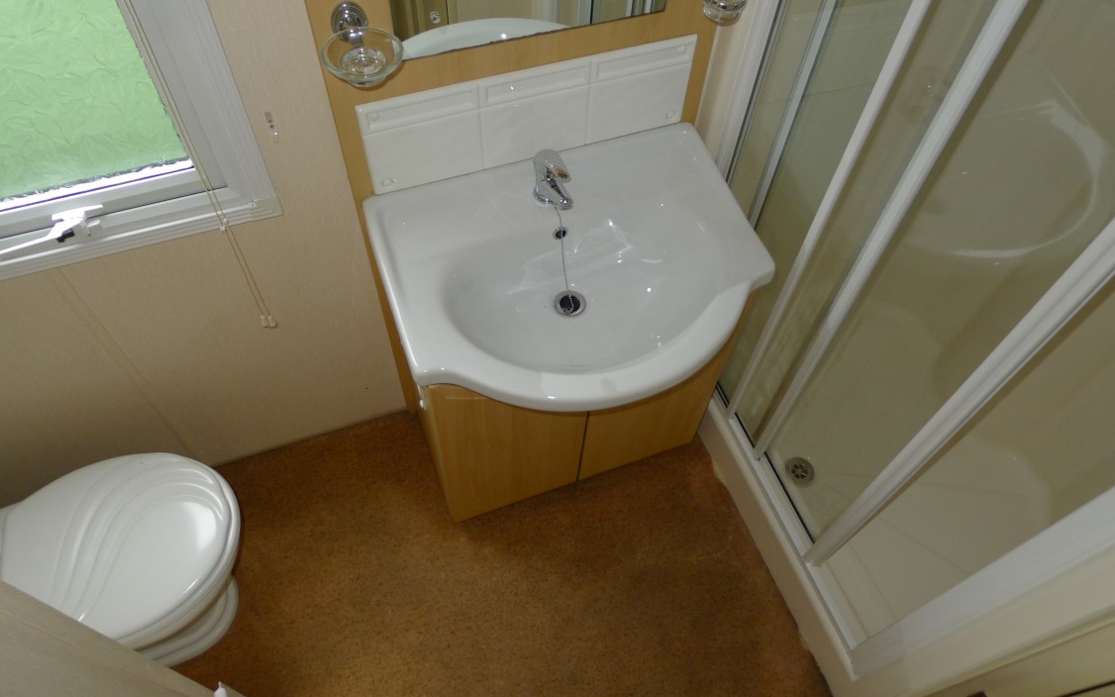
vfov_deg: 49.2
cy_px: 322
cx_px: 567
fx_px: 760
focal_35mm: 25
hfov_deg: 72.5
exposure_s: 1/60
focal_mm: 5.1
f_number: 2
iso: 160
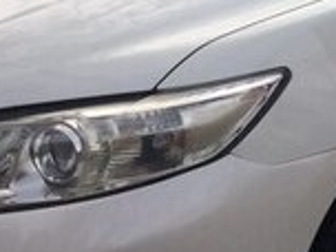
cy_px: -19
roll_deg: -0.5
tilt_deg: -16.6
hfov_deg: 13.9
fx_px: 1223
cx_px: 612
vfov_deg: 11.6
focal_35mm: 126
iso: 32
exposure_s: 1/604
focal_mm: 4.15
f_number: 2.2
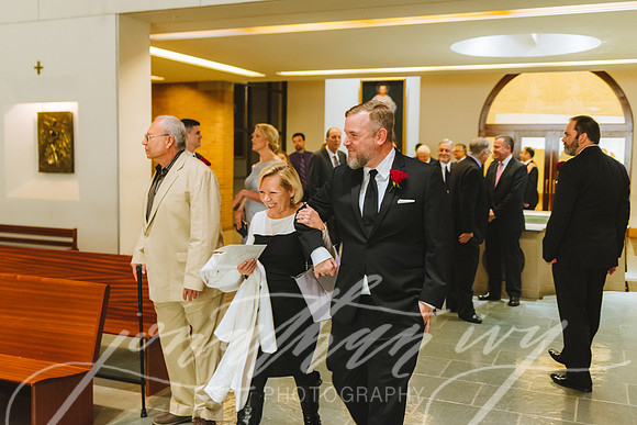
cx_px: 300
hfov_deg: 50.6
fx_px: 674
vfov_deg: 35.0
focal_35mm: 38
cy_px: 206
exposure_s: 1/125
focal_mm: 35
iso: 3200
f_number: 2.2
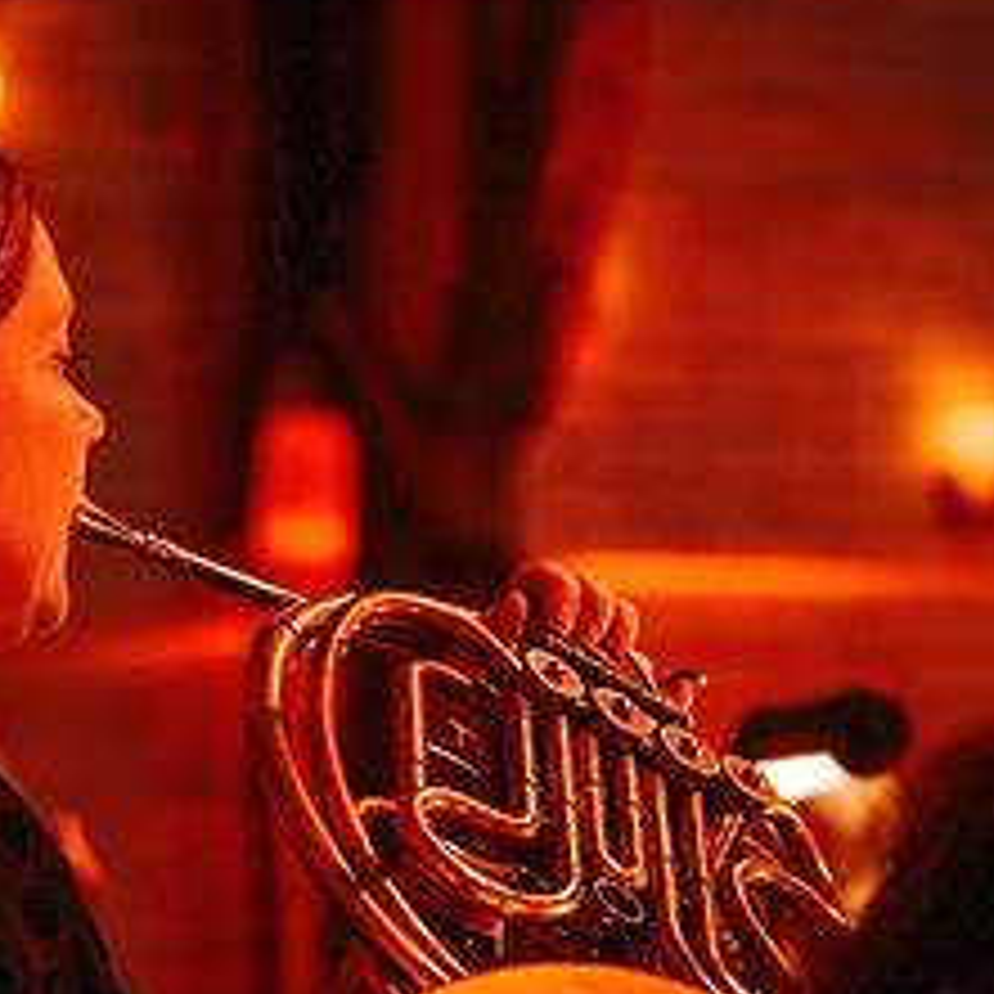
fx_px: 5848
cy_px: 598
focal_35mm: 180
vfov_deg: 9.7
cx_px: 444
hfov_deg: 9.7
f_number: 2.8
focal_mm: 70
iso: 1000
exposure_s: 1/160
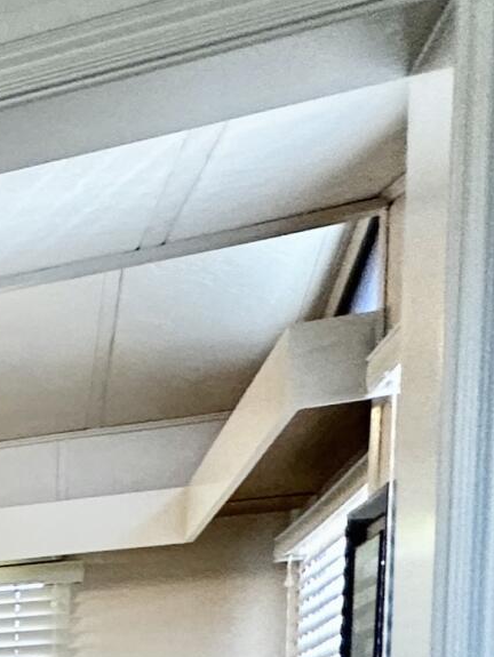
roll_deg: +0.7
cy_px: 876
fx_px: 1387
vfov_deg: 23.3
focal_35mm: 73
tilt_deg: -2.7
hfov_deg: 11.1
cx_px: -1028
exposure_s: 1/120
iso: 250
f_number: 2.2
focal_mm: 2.22
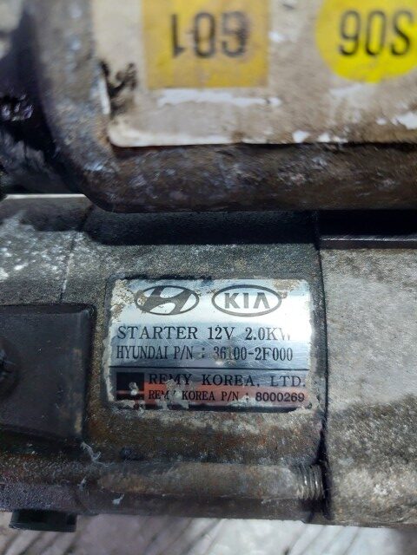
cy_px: 278
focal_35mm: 25
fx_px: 402
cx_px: 208
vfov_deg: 69.4
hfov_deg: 54.9
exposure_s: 1/50
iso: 125
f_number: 1.8
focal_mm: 5.23
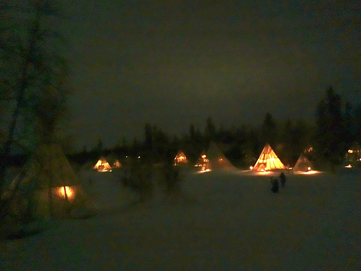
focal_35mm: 25
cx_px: 180
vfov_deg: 54.9
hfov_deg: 69.4
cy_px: 136
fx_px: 261
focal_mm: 4.5
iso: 800
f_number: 3.5
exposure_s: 1/2
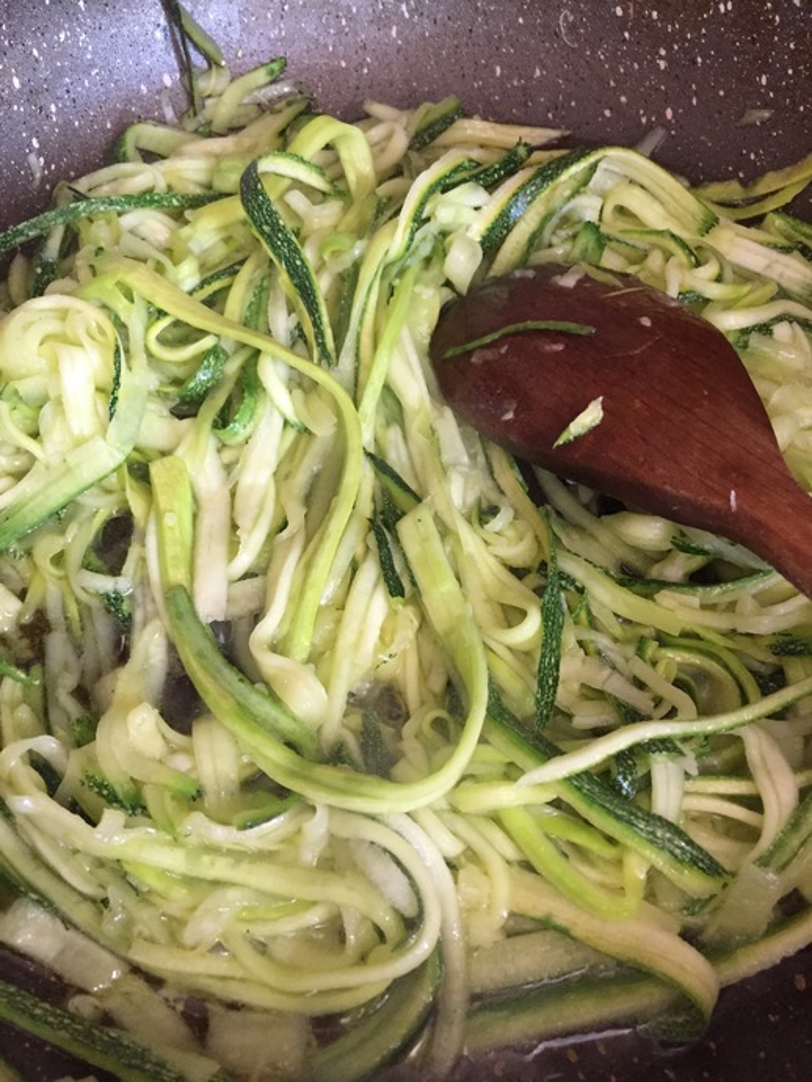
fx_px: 906
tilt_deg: -59.7
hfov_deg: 48.3
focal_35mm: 29
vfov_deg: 61.6
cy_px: 541
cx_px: 406
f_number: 2.2
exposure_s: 1/33
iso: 320
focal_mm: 4.15
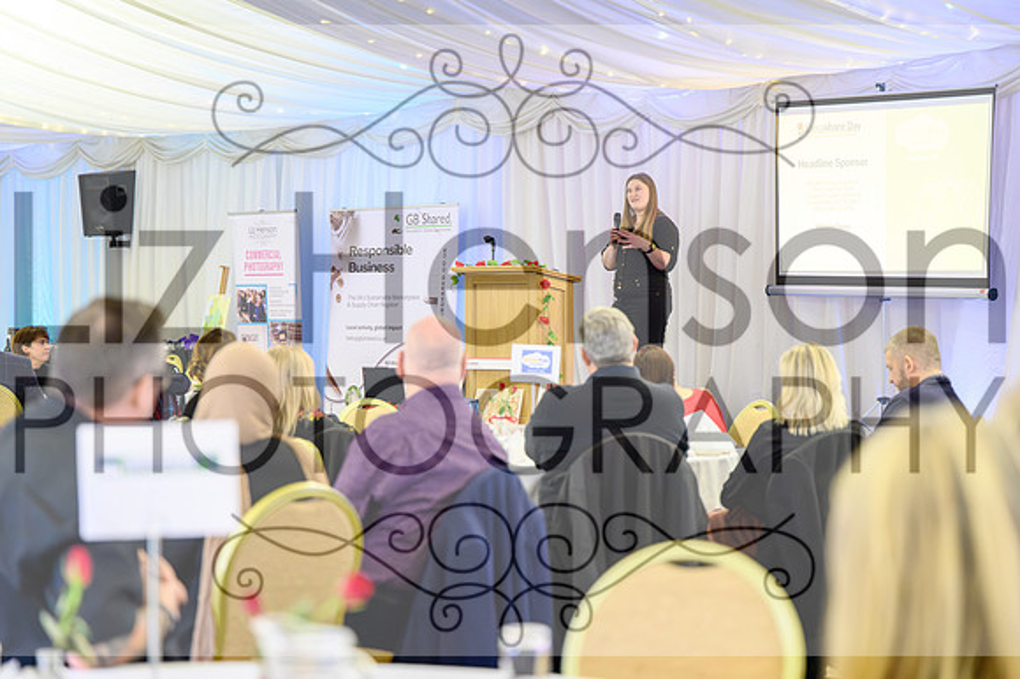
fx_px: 2237
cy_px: 340
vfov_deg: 17.3
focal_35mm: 79
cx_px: 510
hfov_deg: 25.7
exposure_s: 1/200
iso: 12800
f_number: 2.8
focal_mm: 79
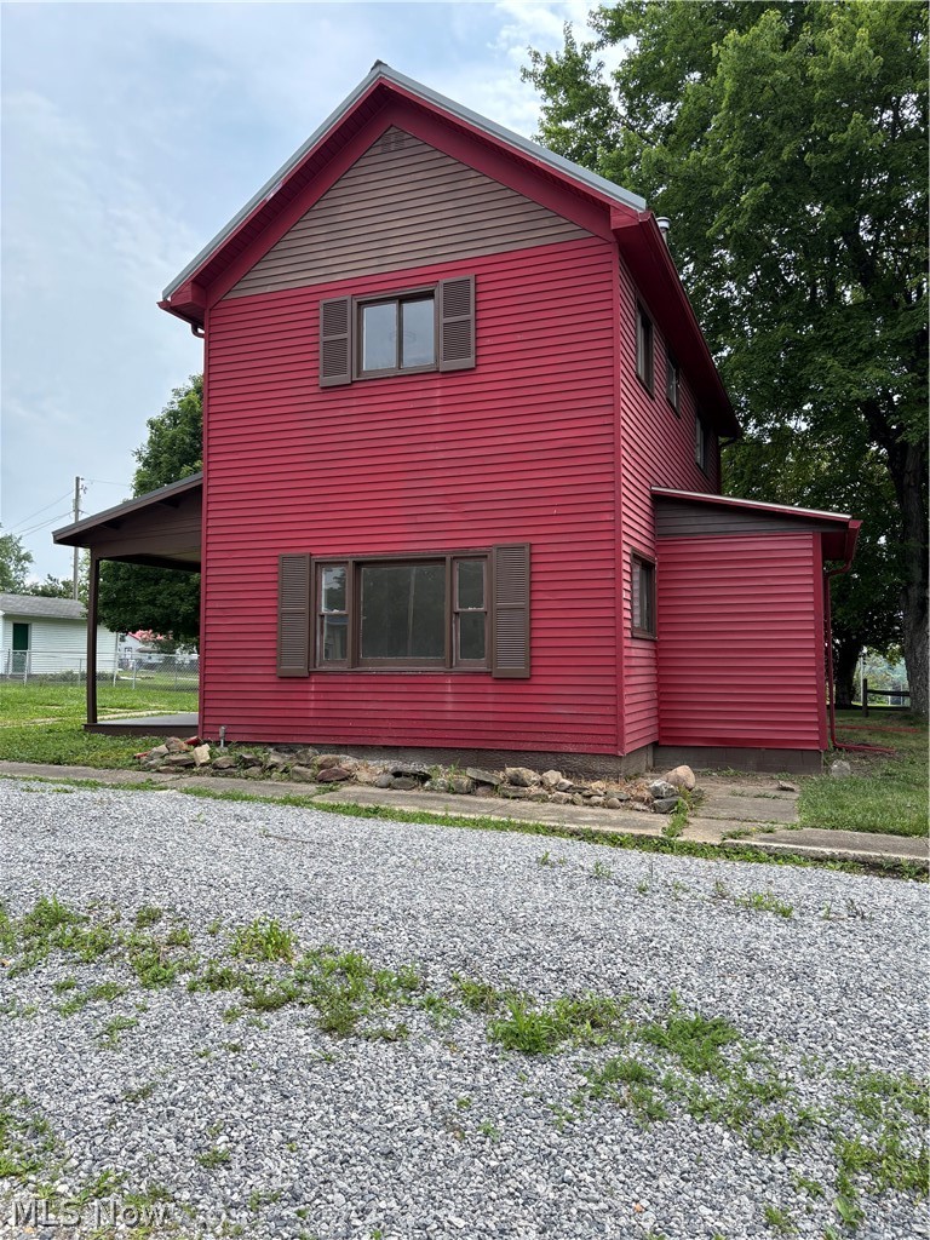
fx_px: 931
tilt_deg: +2.8
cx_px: 465
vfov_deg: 67.3
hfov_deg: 53.1
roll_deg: +0.8
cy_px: 620
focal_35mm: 26
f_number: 1.6
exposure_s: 1/1590
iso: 50
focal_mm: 5.96
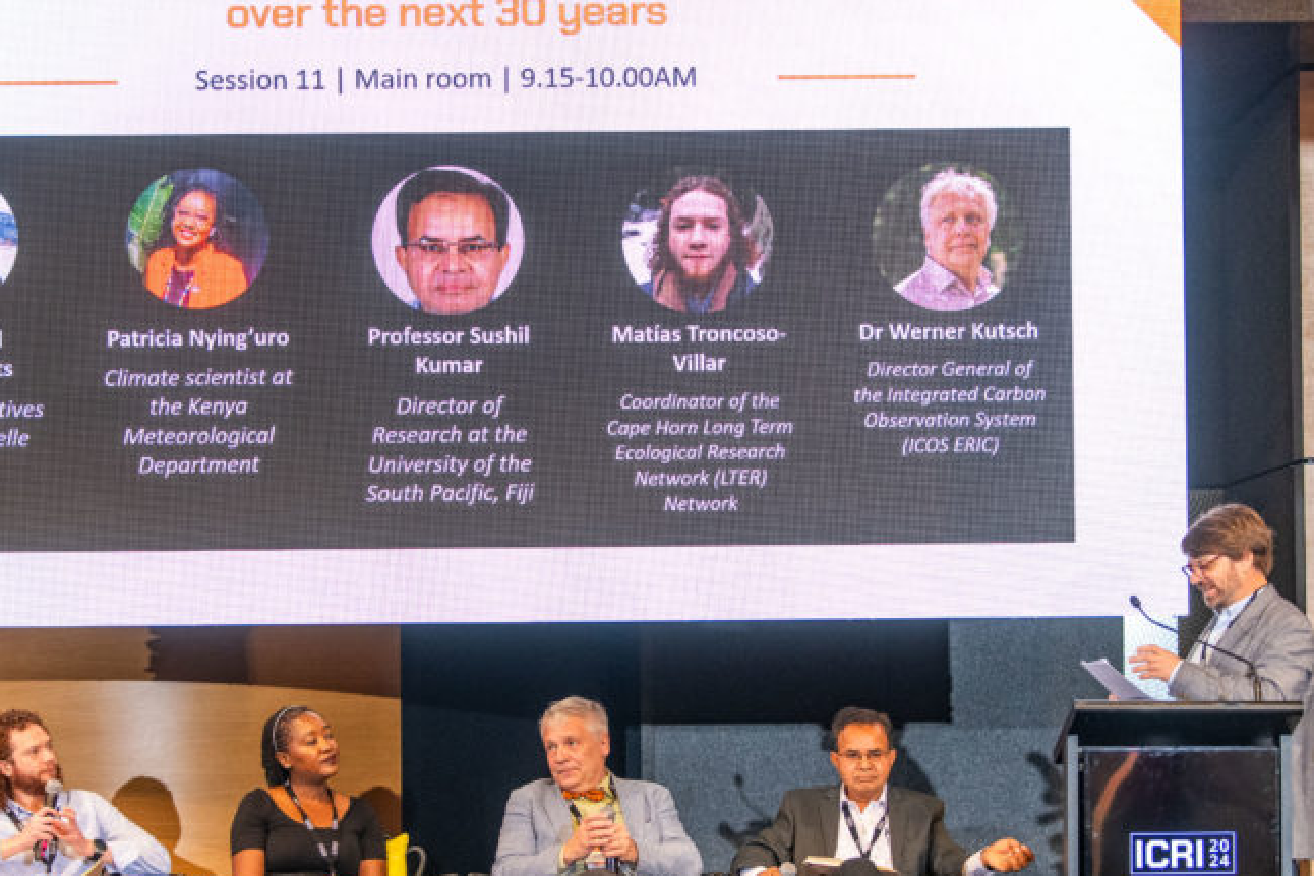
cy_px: 574
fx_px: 4052
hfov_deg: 18.4
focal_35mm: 111
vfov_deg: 12.3
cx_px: 584
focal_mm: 70
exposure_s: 1/160
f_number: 2.8
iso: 1600
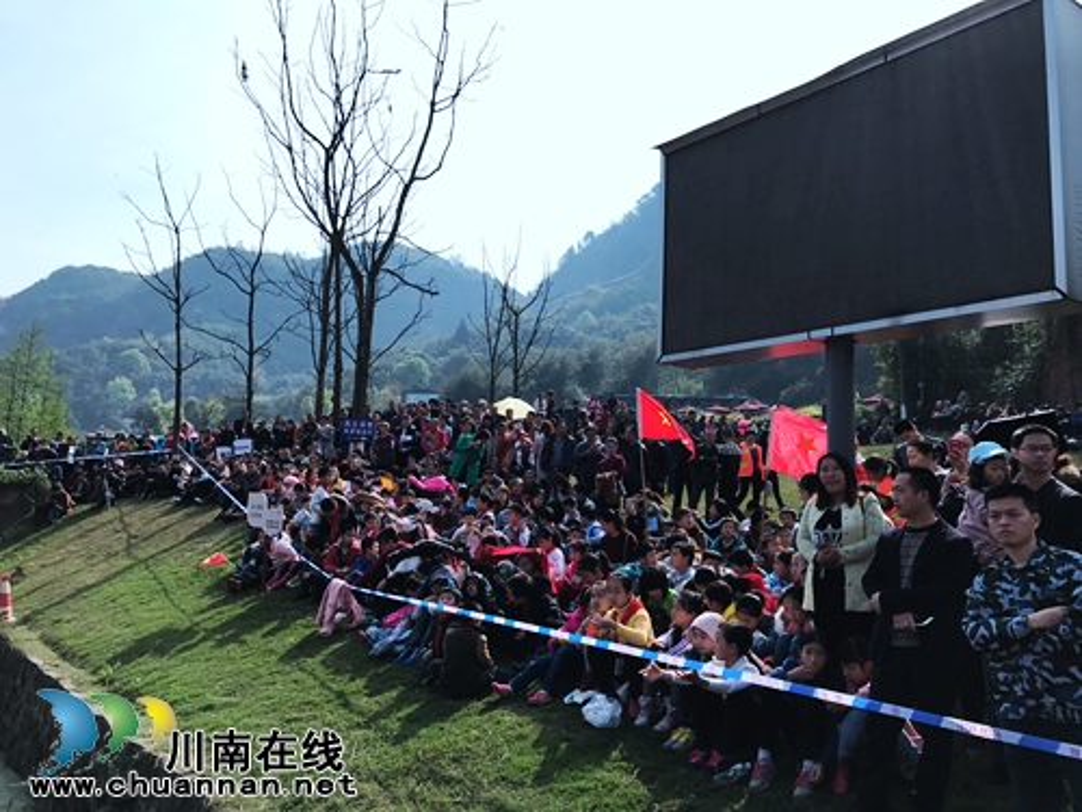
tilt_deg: +10.2
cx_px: 541
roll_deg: -2.6
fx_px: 875
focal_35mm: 28
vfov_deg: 49.7
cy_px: 406
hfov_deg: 63.4
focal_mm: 3.99
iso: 20
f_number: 1.8
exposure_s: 1/1953
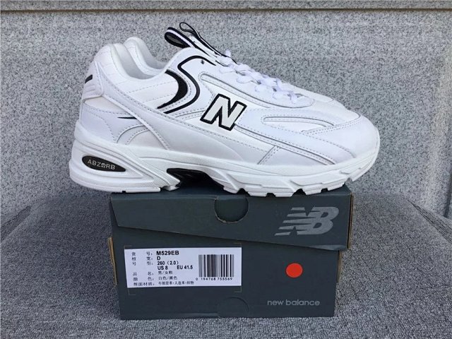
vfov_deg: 45.4
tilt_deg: -18.2
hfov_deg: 58.4
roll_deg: +0.8
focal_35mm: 31
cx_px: 226
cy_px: 170
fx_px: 405
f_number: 2.4
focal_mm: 3.3
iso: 25
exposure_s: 1/347
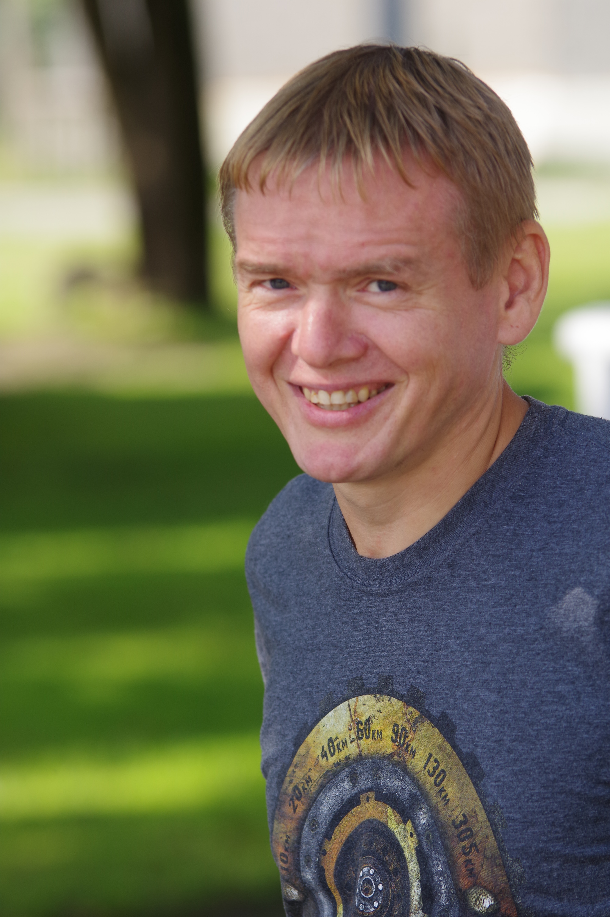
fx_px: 5347
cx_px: 305
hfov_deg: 6.5
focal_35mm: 210
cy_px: 458
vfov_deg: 9.8
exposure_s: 1/400
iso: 200
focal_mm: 140
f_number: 3.5
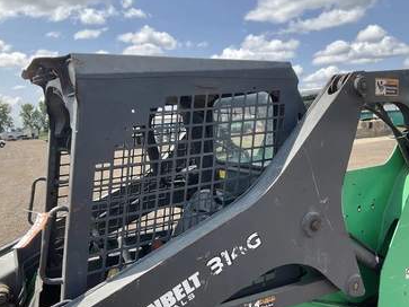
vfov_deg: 44.1
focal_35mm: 32
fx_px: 378
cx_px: 204
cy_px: 165
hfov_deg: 56.8
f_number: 1.8
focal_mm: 3
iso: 25
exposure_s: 1/781
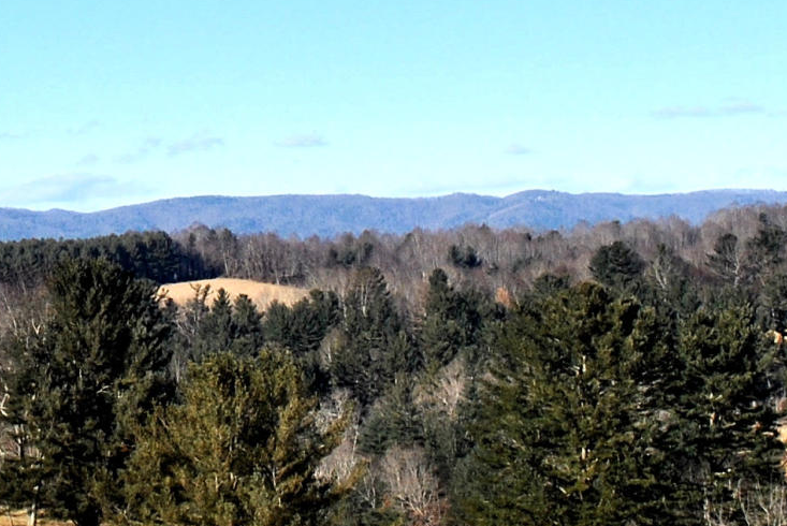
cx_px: -123
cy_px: -89
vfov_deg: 7.9
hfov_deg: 11.7
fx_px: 3763
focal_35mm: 172
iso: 100
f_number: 9
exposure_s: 1/320
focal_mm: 28
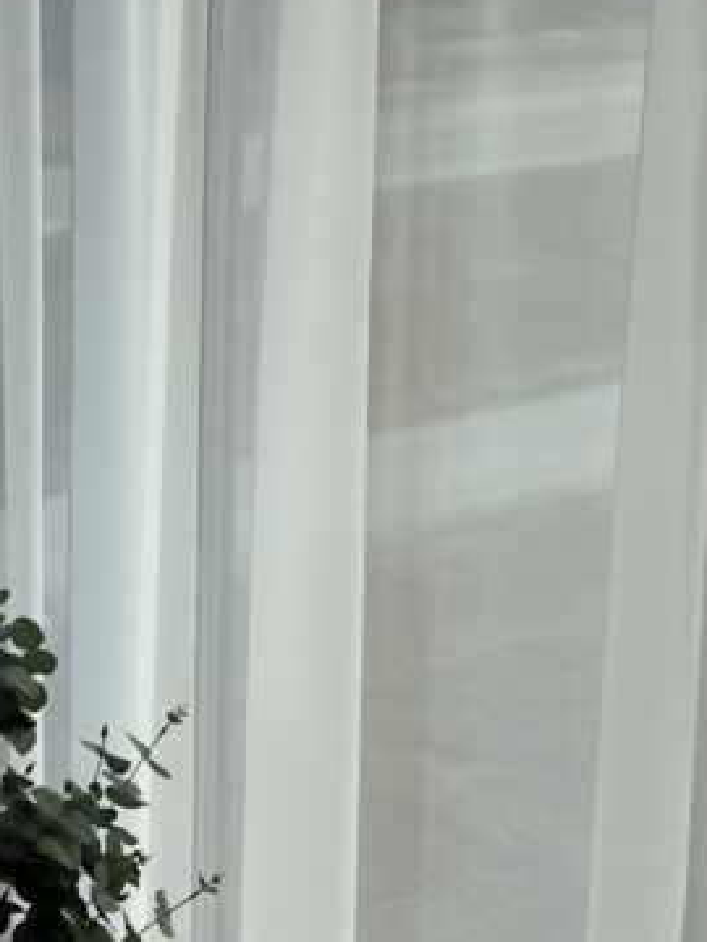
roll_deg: +0.4
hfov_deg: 19.4
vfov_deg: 26.2
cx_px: 37
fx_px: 2015
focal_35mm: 74
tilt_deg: -11.1
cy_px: 301
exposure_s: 1/1543
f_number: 1.8
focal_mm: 4.25
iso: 32
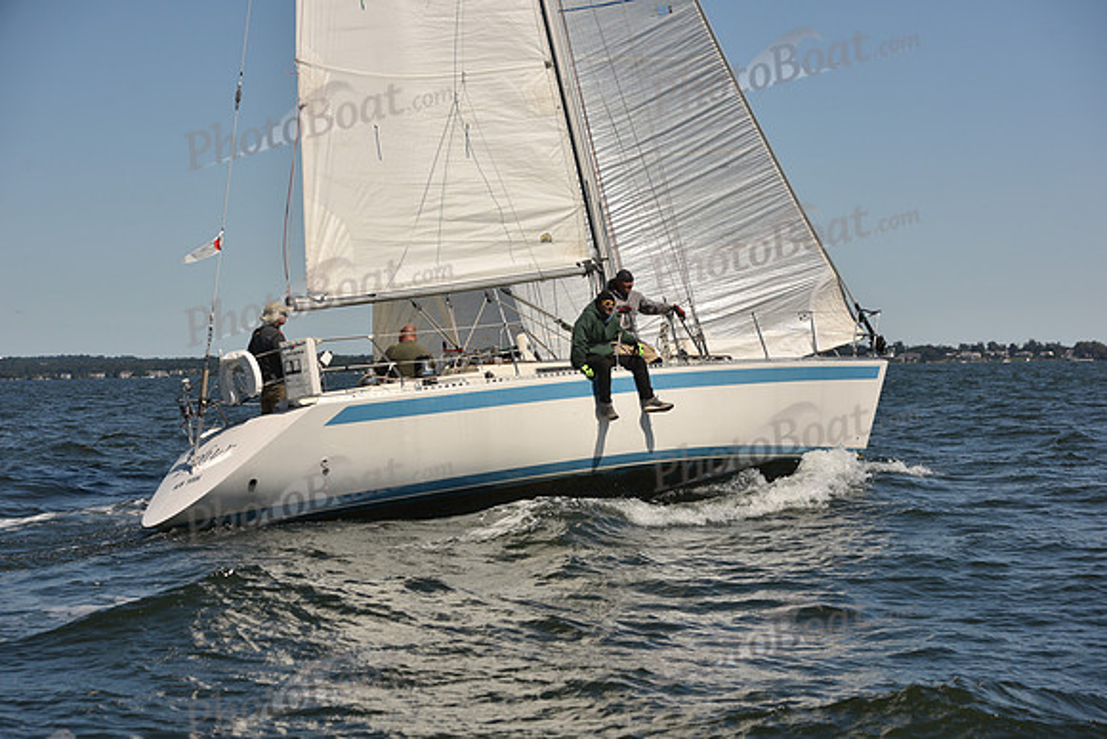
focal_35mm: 70
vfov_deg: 19.5
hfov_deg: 28.8
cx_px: 554
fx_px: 2153
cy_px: 370
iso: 250
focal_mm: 70
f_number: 6.3
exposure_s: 1/1250
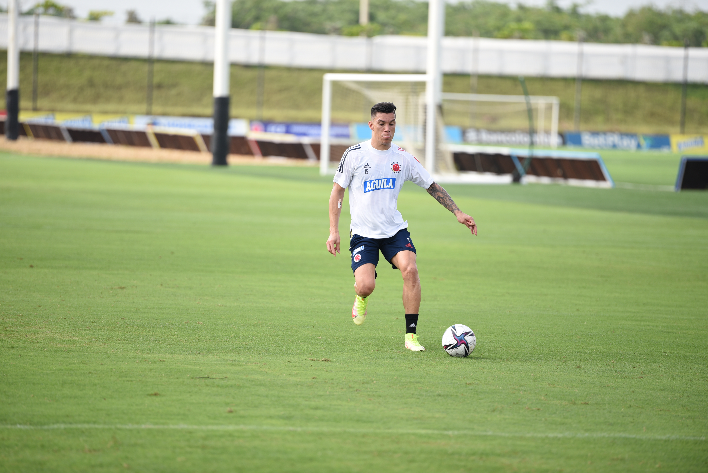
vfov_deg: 6.9
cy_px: 236
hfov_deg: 10.3
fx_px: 3935
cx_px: 354
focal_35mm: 200
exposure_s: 1/1000
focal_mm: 200
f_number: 2.8
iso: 125
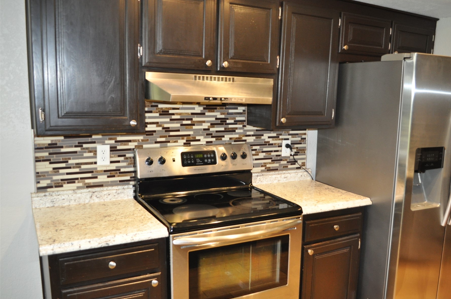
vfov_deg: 42.2
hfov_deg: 60.1
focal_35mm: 31
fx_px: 388
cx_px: 259
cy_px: 161
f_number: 3.5
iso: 800
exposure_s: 1/60
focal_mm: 18
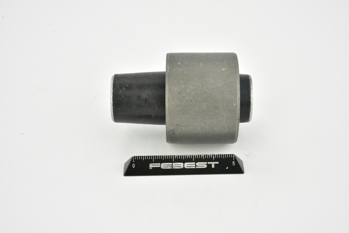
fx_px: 582
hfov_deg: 33.4
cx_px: 174
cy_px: 116
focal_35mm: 60
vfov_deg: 22.6
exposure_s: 1/2.5
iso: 64
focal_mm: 60
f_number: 29
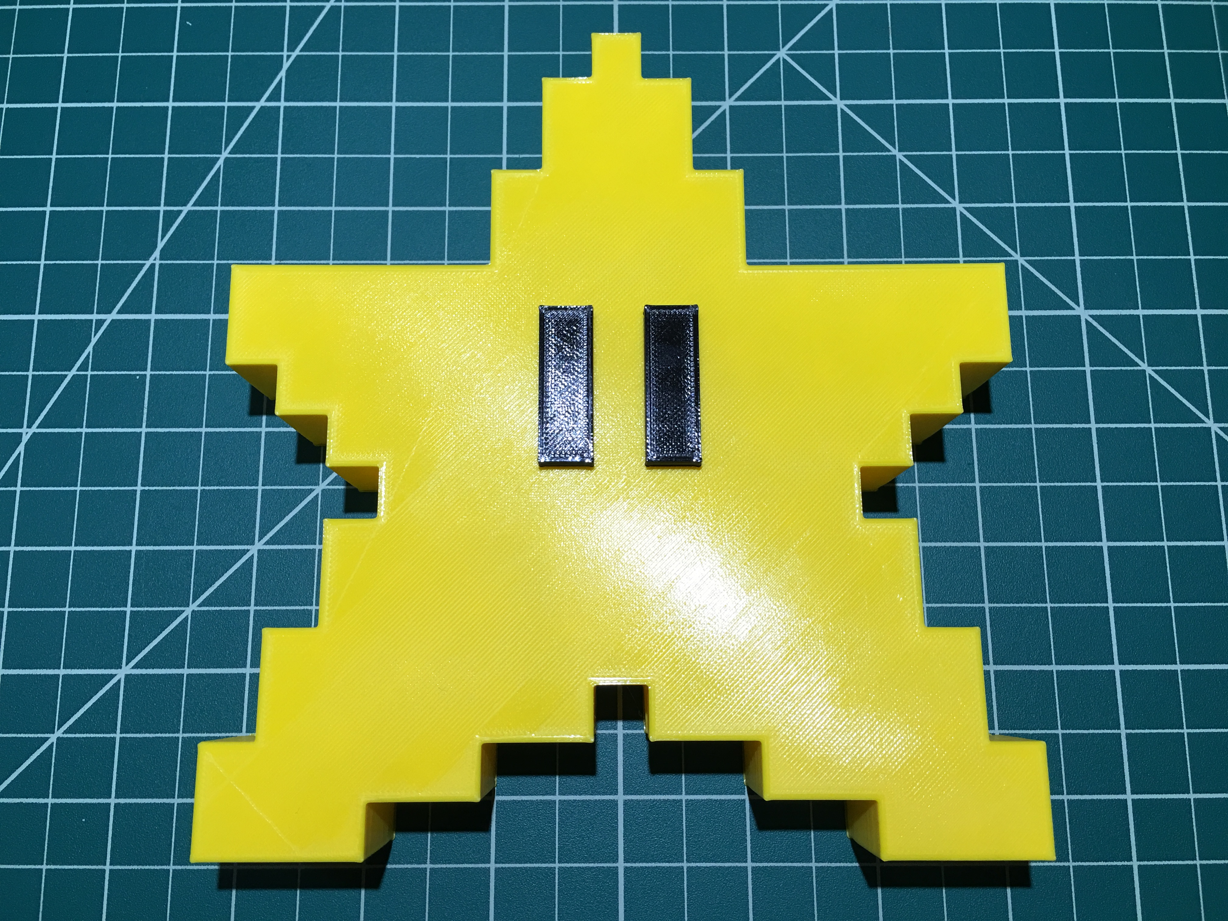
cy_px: 460
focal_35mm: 29
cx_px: 614
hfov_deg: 61.7
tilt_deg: -78.4
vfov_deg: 48.2
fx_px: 1029
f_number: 2.2
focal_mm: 4.15
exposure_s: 1/30
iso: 32
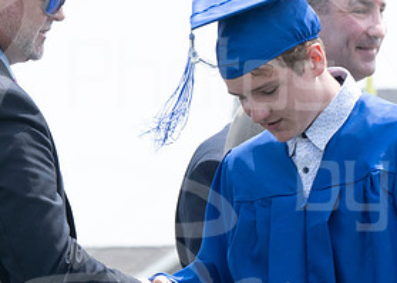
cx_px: 21
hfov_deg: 3.2
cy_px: 160
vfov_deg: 2.3
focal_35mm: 625
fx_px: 7044
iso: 200
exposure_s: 1/250
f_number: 7.1
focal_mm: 101
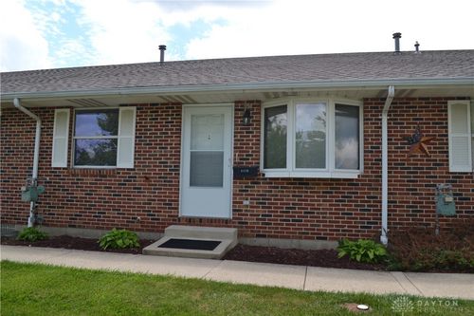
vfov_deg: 47.9
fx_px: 355
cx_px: 237
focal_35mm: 27
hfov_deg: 67.4
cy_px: 158
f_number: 7.1
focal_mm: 18
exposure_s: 1/200
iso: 100
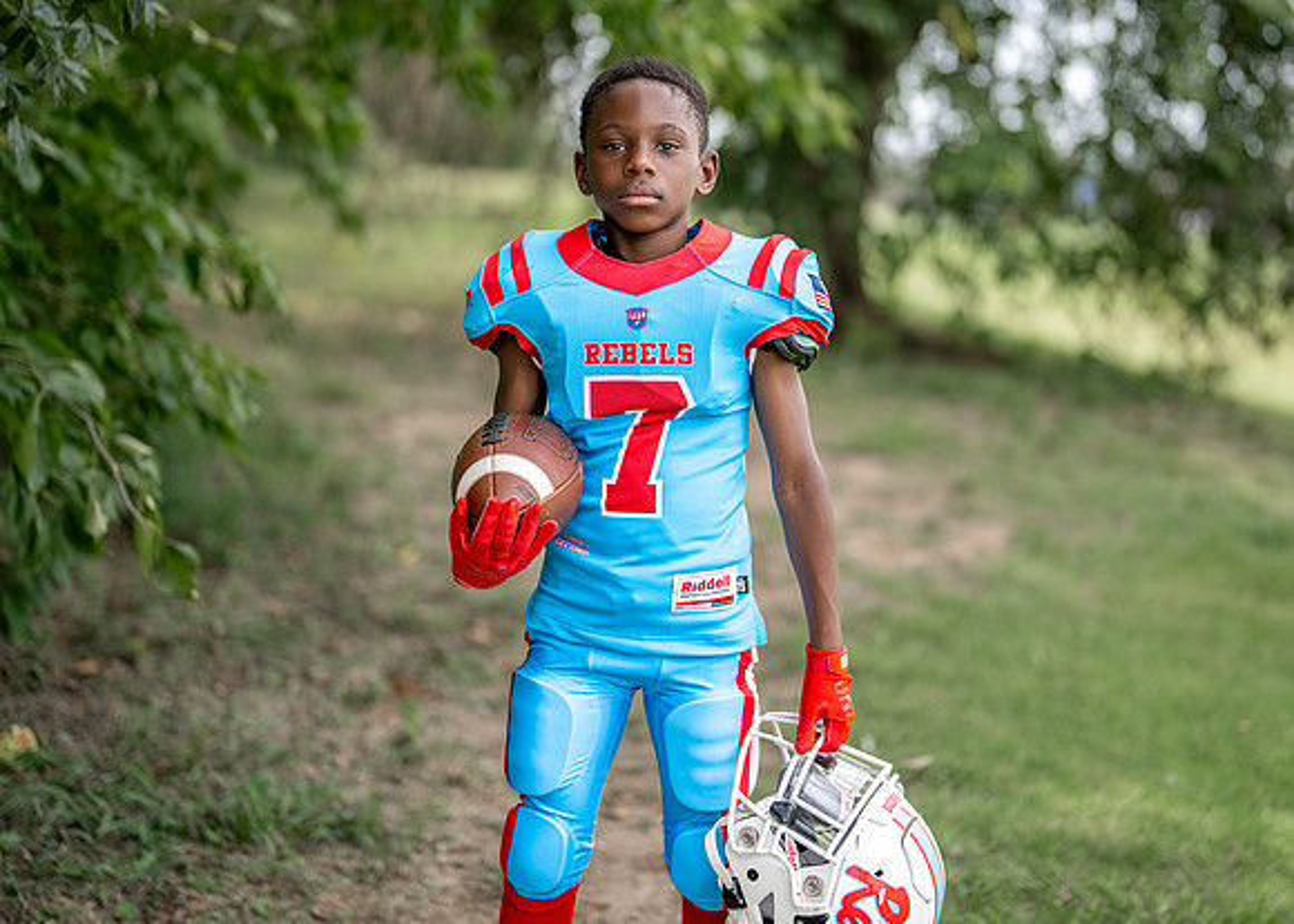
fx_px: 2258
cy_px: 386
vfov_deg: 23.1
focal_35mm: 61
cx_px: 680
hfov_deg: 32.0
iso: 100
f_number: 1.2
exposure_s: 1/2000
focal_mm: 50
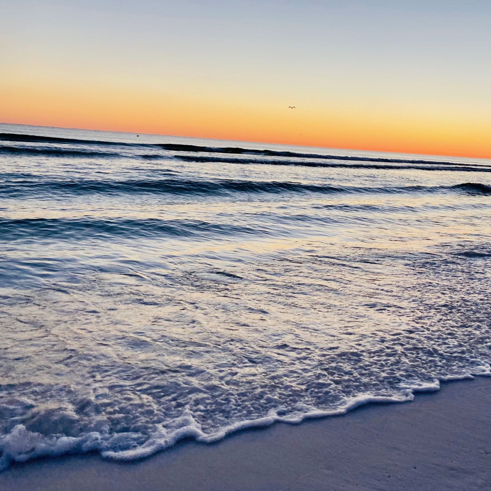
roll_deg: -3.8
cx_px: 331
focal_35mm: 34
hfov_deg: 47.6
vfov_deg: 48.4
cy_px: 251
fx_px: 546
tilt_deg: -9.7
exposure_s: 1/121
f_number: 1.8
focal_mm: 3.99
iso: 25
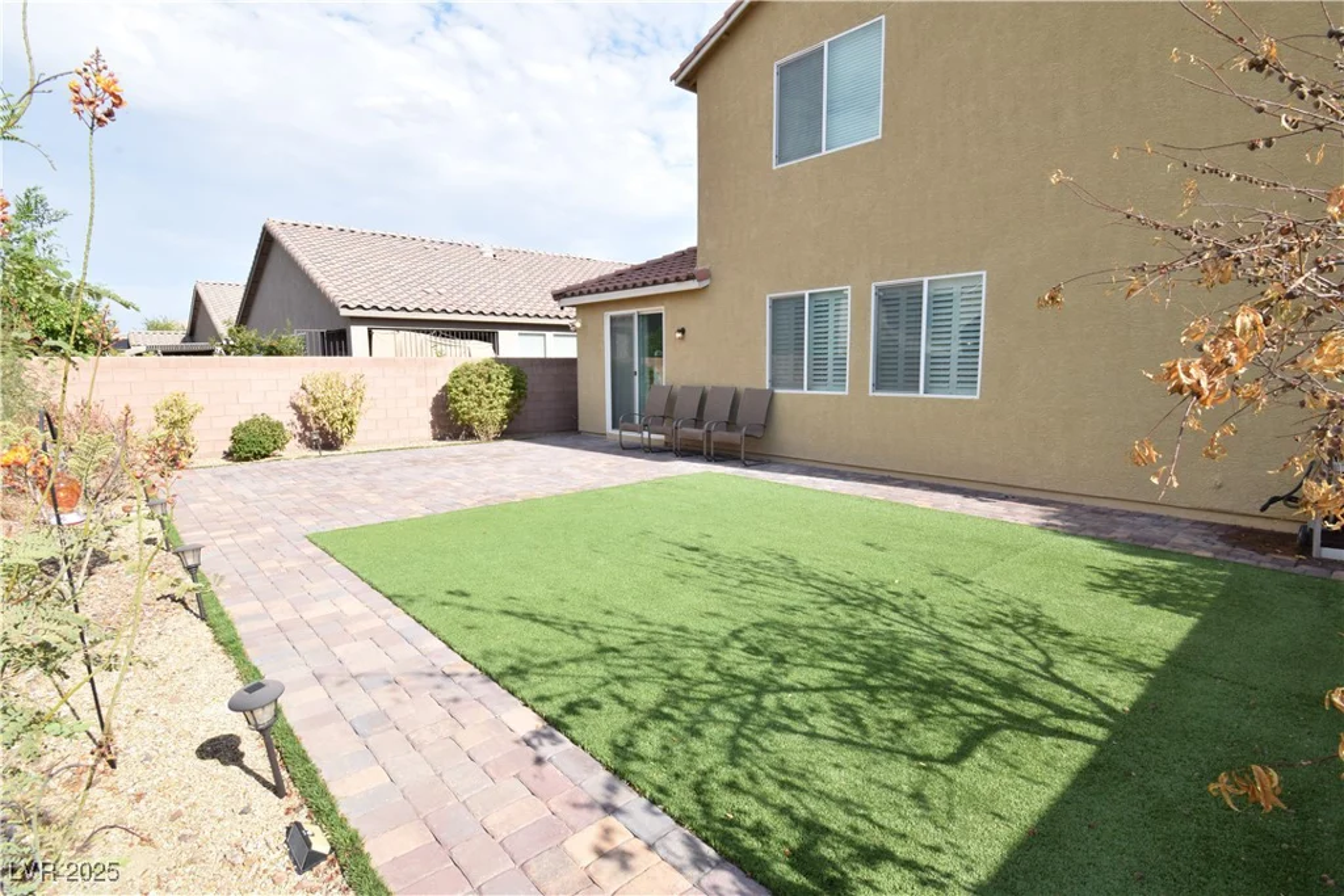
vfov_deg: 69.7
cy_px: 448
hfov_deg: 92.4
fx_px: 644
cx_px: 672
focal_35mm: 17
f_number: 16
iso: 100
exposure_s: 1/30
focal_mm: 11.5
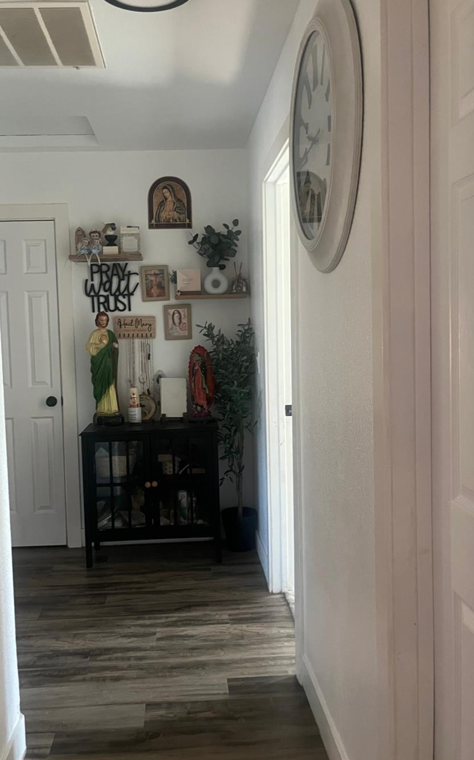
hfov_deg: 40.5
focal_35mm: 31
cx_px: 202
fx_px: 641
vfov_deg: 61.2
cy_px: 365
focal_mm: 5.1
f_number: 1.6
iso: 500
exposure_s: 1/60
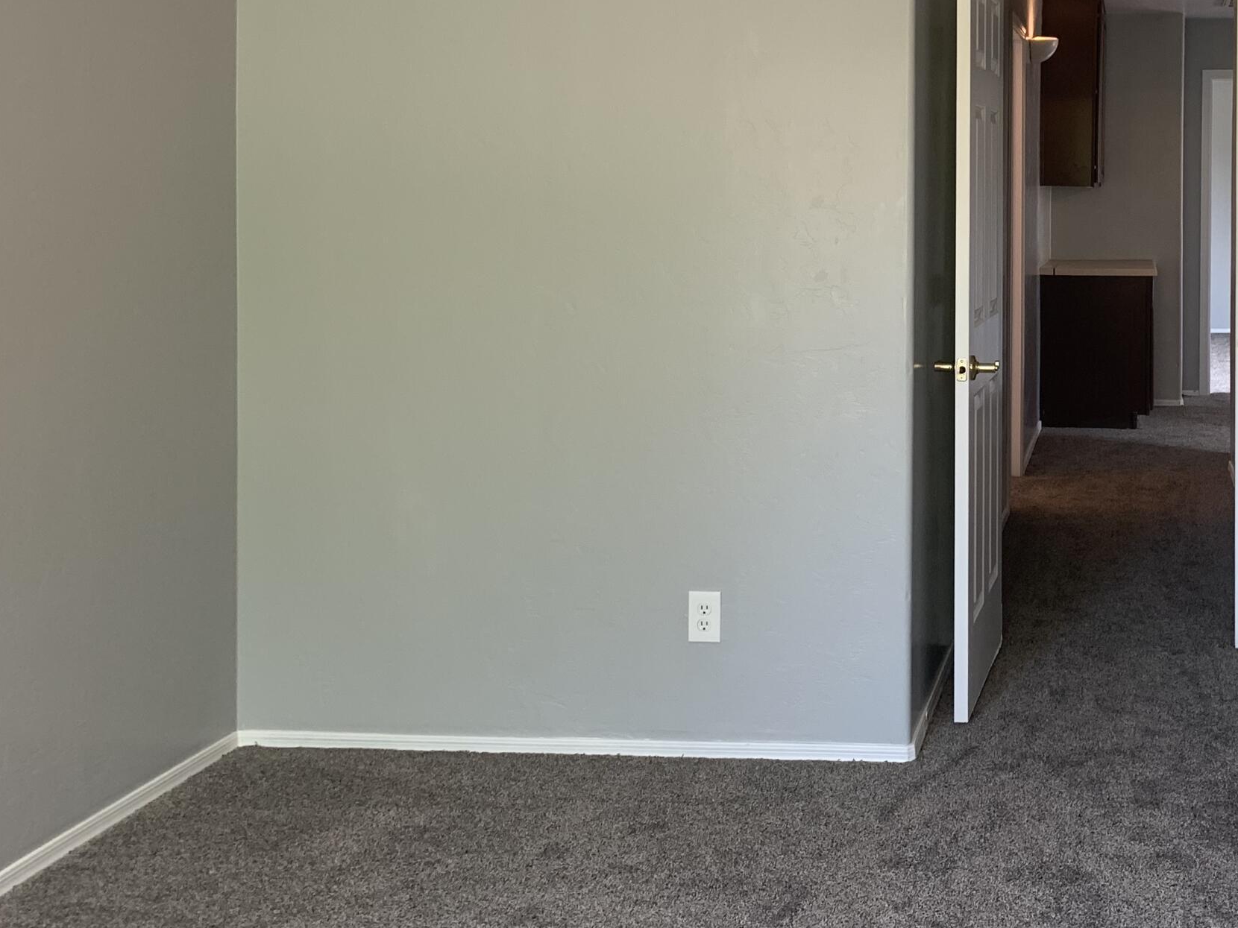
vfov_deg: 30.3
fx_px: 1681
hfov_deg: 38.7
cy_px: 217
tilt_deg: -3.1
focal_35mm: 47
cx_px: 1018
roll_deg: -0.3
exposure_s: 1/60
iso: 80
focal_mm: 4.25
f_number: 1.8
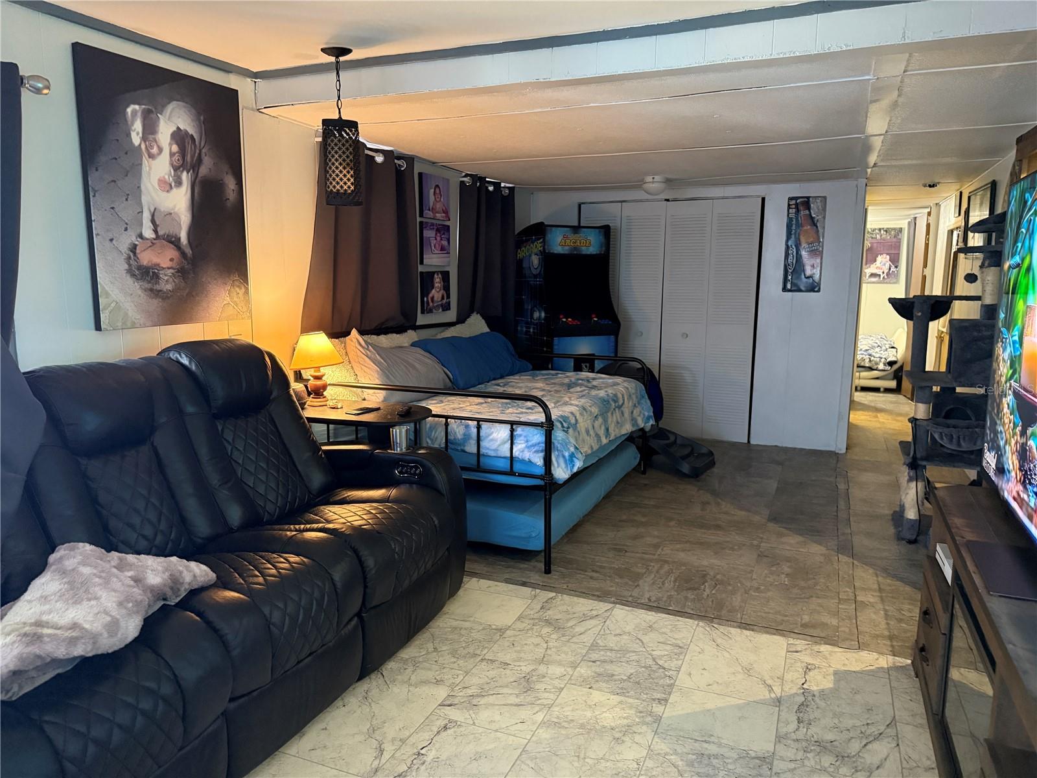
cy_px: 389
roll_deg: +0.7
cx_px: 518
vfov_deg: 56.8
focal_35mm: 24
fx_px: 719
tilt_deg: -8.0
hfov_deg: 71.6
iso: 800
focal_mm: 6.76
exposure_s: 1/40
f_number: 1.78
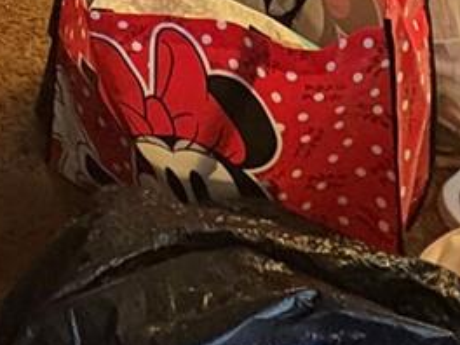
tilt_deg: -15.5
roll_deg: -0.6
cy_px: -636
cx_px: 3
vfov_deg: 11.6
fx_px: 1130
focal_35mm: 85
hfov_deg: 22.2
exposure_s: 1/60
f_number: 2.2
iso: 640
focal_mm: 2.22
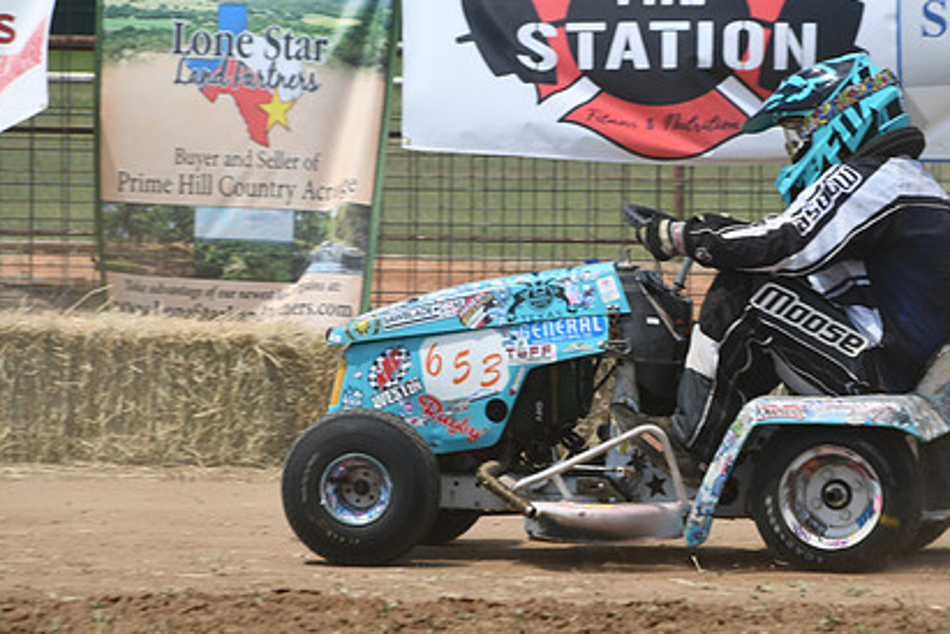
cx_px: 656
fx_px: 9763
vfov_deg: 3.7
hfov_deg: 5.6
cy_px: 348
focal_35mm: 370
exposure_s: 1/500
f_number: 8
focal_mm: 175
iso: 110
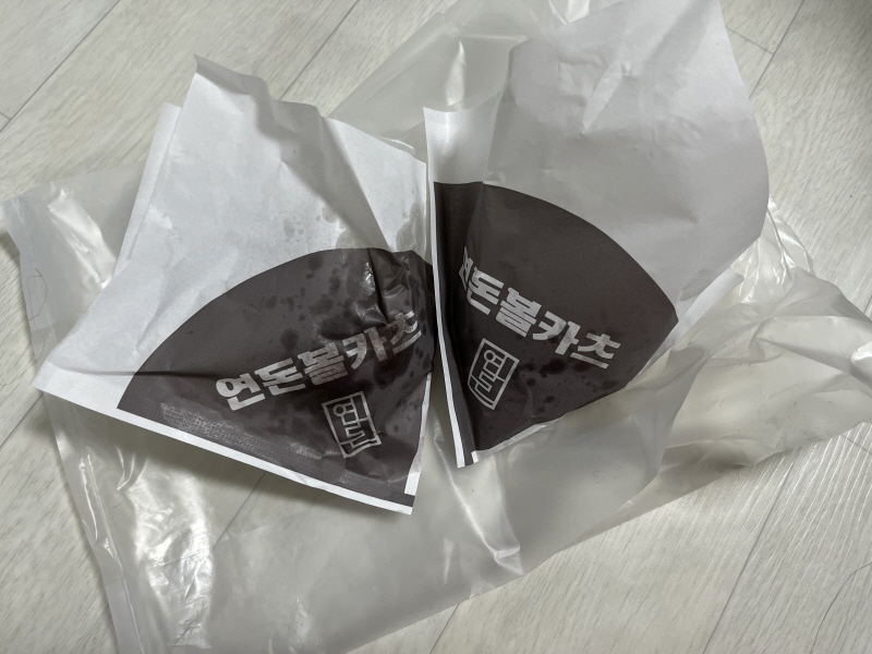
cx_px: 436
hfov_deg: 67.3
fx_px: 655
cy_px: 327
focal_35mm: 26
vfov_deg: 53.1
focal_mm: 5.1
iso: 125
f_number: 1.6
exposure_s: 1/120
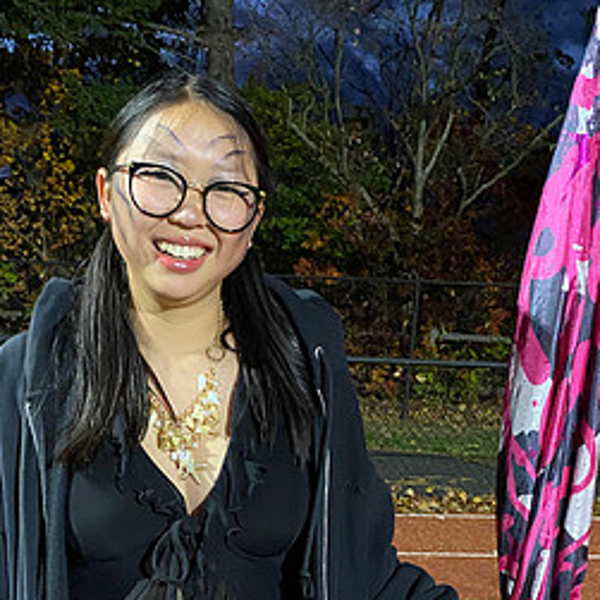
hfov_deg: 32.1
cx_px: 233
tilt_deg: -14.3
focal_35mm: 53
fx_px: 1039
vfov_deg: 30.5
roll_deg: -3.7
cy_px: 562
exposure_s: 1/40
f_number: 1.8
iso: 500
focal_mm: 4.25
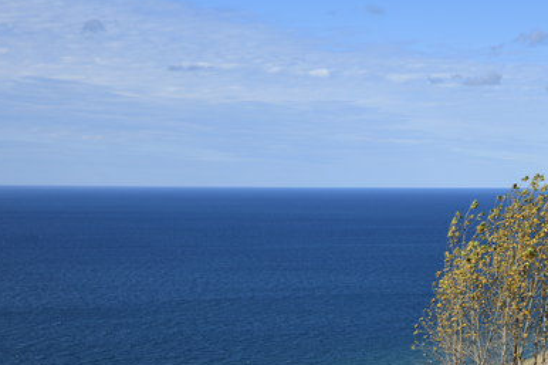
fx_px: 1324
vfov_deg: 15.7
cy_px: 251
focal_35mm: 87
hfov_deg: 23.4
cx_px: 298
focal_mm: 60
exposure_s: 1/160
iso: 64
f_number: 11
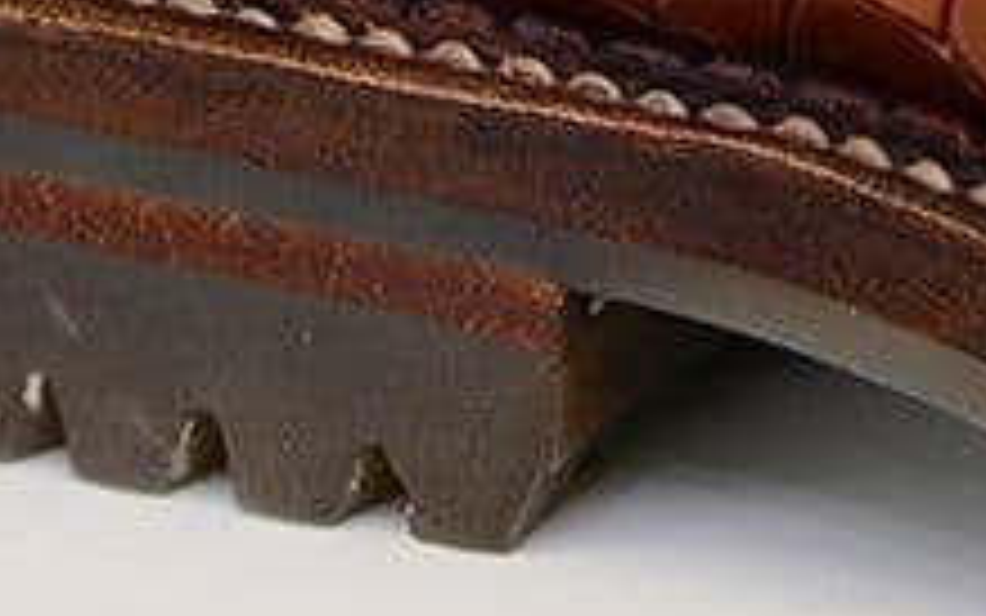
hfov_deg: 7.1
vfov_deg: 4.4
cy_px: -692
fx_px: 7822
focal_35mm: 291
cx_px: 1684
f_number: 5.6
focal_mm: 52
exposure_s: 1/320
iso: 640
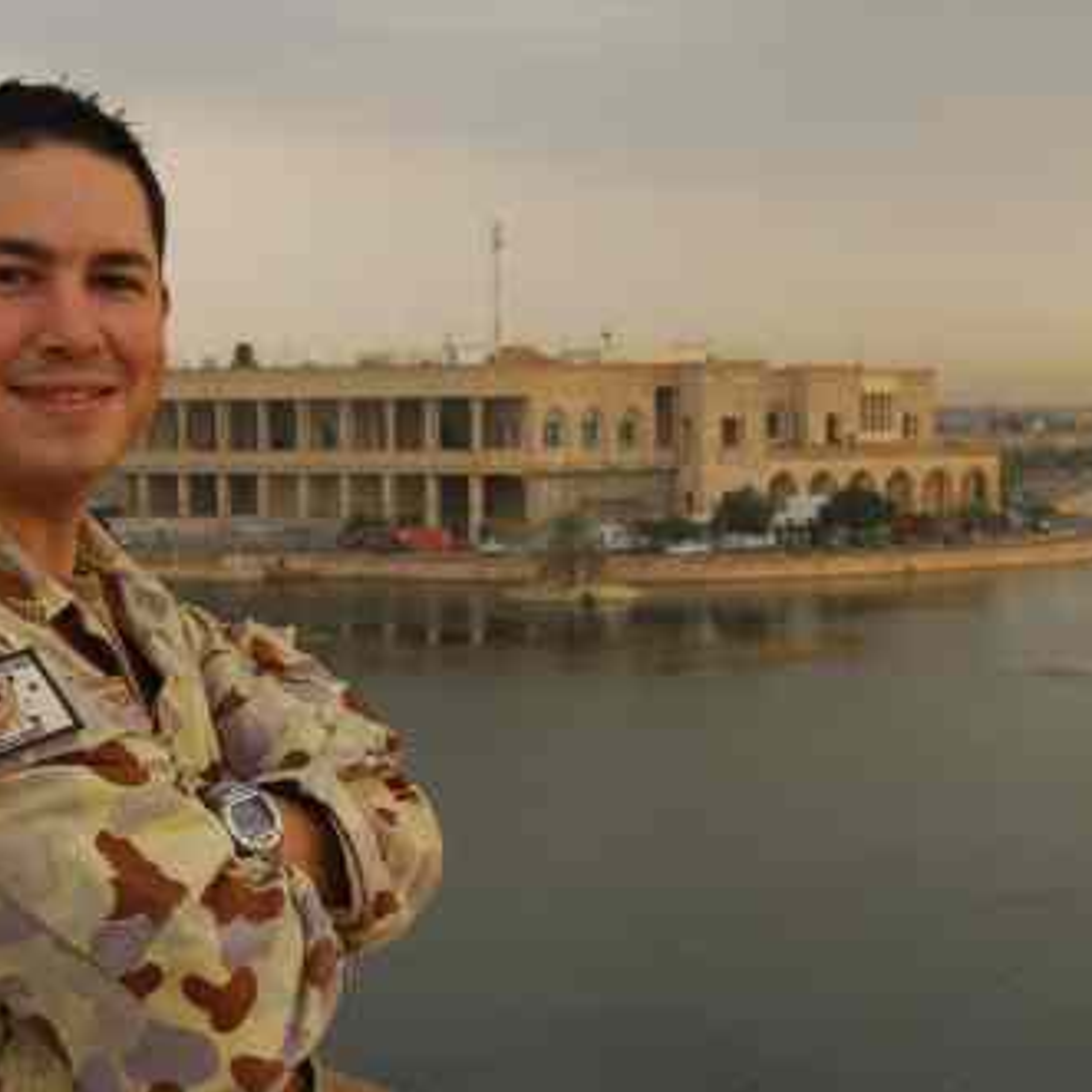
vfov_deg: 25.5
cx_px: 422
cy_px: 544
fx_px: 2414
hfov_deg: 25.4
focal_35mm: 68
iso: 100
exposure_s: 1/15
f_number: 11
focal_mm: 35
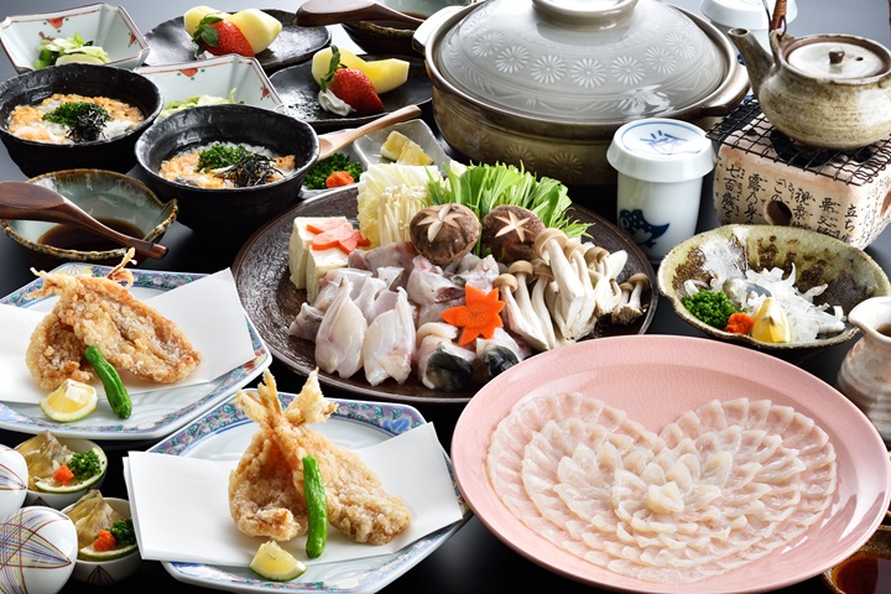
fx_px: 2104
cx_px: 446
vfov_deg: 16.1
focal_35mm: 85
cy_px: 297
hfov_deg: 23.9
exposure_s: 1/200
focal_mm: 85
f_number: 8
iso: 400
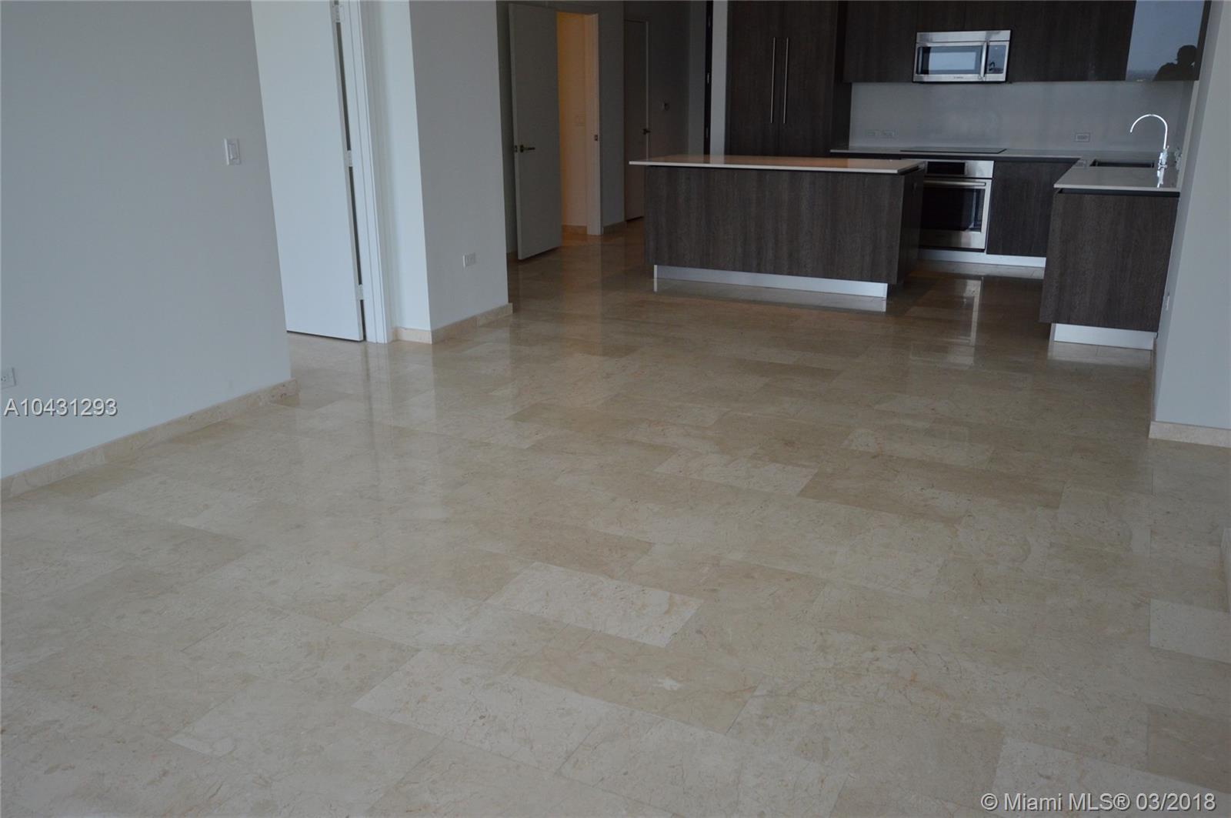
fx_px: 1025
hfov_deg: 62.0
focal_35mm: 30
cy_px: 409
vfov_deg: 43.5
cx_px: 616
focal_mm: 20
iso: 720
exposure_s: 1/500
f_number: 3.5
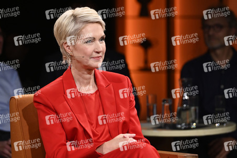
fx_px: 1316
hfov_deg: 10.3
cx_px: 118
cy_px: 79
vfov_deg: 6.9
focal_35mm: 200
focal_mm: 200
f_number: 4
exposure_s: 1/320
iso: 2500
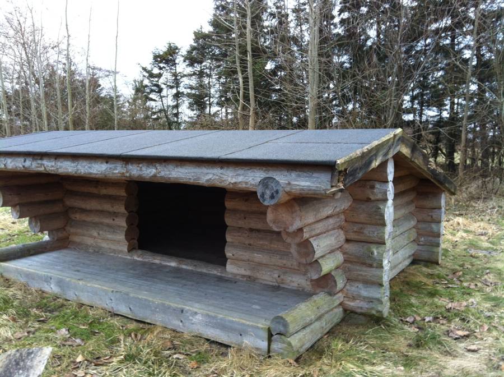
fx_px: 509
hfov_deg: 52.7
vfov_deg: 40.6
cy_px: 188
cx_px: 252
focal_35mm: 35
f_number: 2.8
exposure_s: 1/15
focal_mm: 3.85
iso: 80
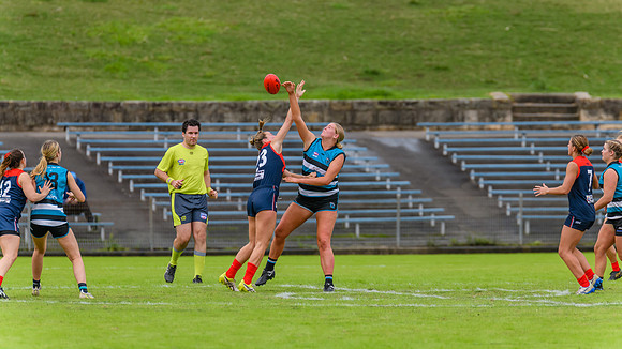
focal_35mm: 454
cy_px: 141
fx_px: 7484
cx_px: 319
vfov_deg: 2.7
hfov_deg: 4.8
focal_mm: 420
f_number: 5.6
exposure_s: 1/1600
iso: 800
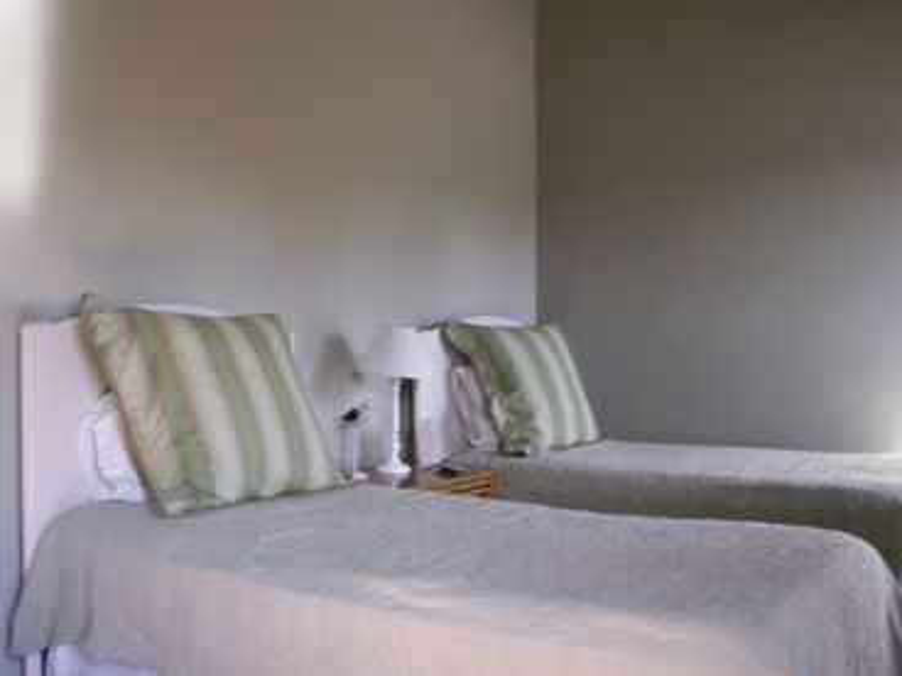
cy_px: 338
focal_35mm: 35
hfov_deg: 52.6
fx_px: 912
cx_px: 451
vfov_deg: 40.7
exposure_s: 1/40
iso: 125
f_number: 2.8
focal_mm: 5.86
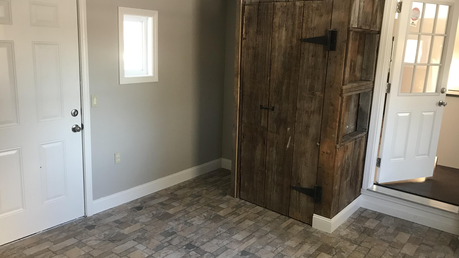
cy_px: 129
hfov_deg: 62.6
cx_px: 231
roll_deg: -2.7
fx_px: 377
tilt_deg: -11.8
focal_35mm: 31
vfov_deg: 37.8
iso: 64
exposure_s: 1/15
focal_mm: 3.99
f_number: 1.8
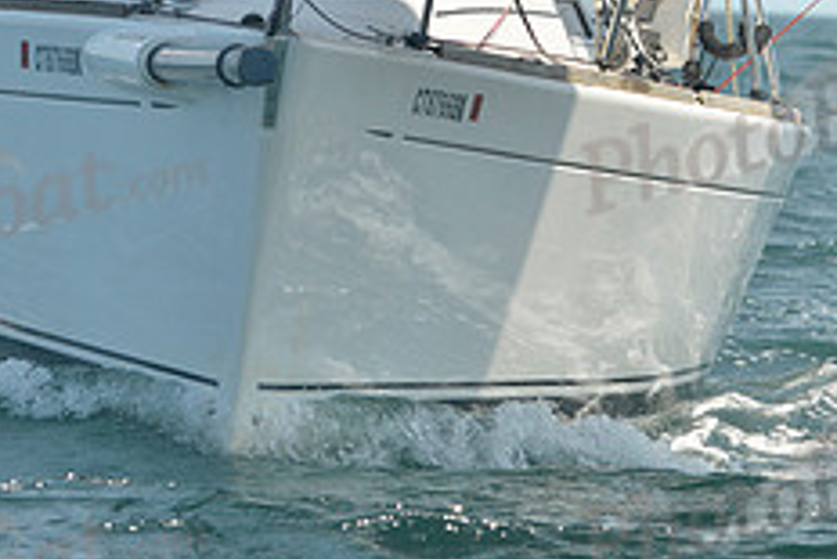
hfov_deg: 4.1
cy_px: -16
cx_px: 397
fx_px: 11632
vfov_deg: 2.8
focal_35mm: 500
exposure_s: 1/1000
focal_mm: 200
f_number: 6.3
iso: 280
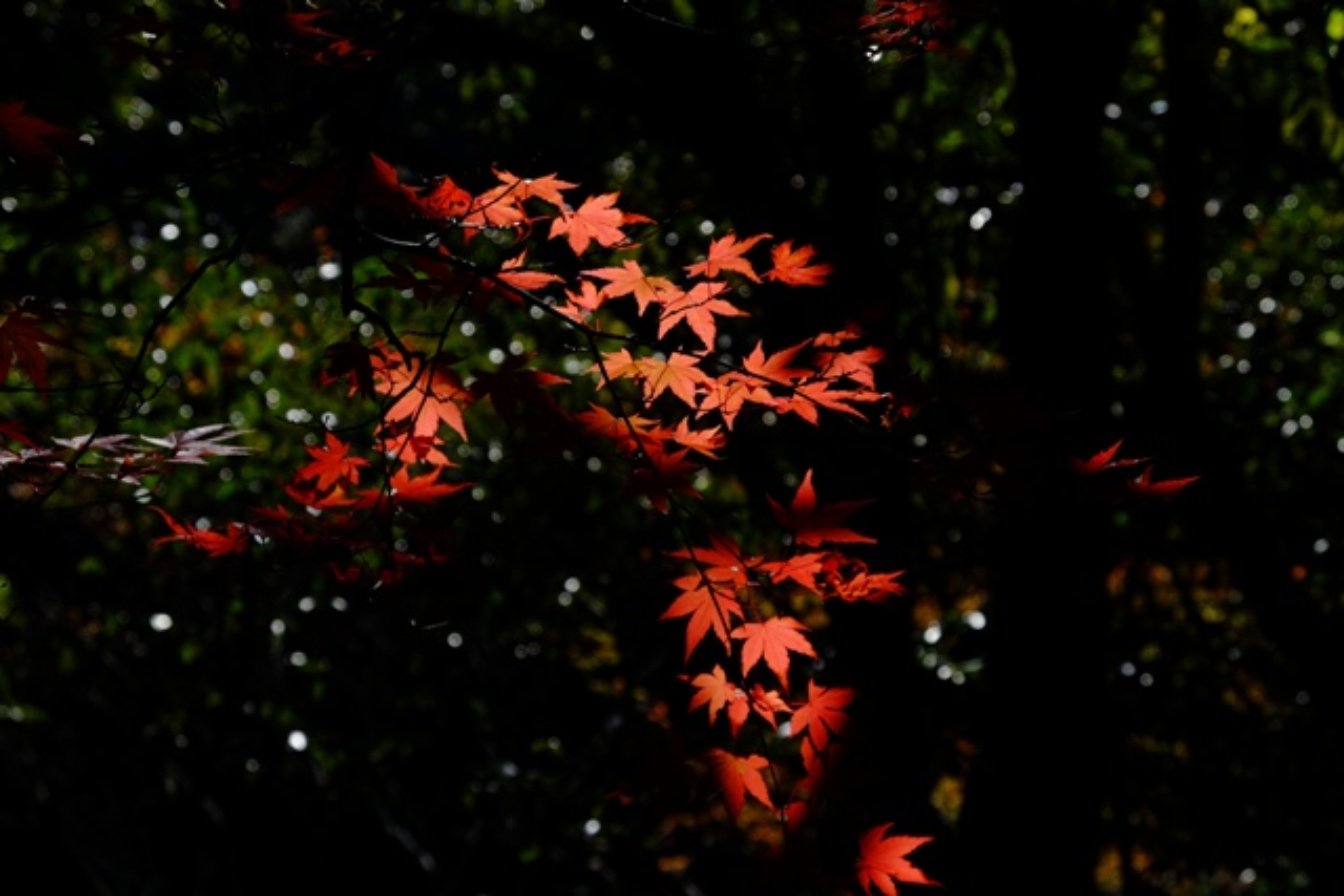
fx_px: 2016
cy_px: 448
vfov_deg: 25.1
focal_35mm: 54
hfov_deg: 36.9
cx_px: 672
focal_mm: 35.8
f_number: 5.6
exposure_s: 1/2000
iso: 400
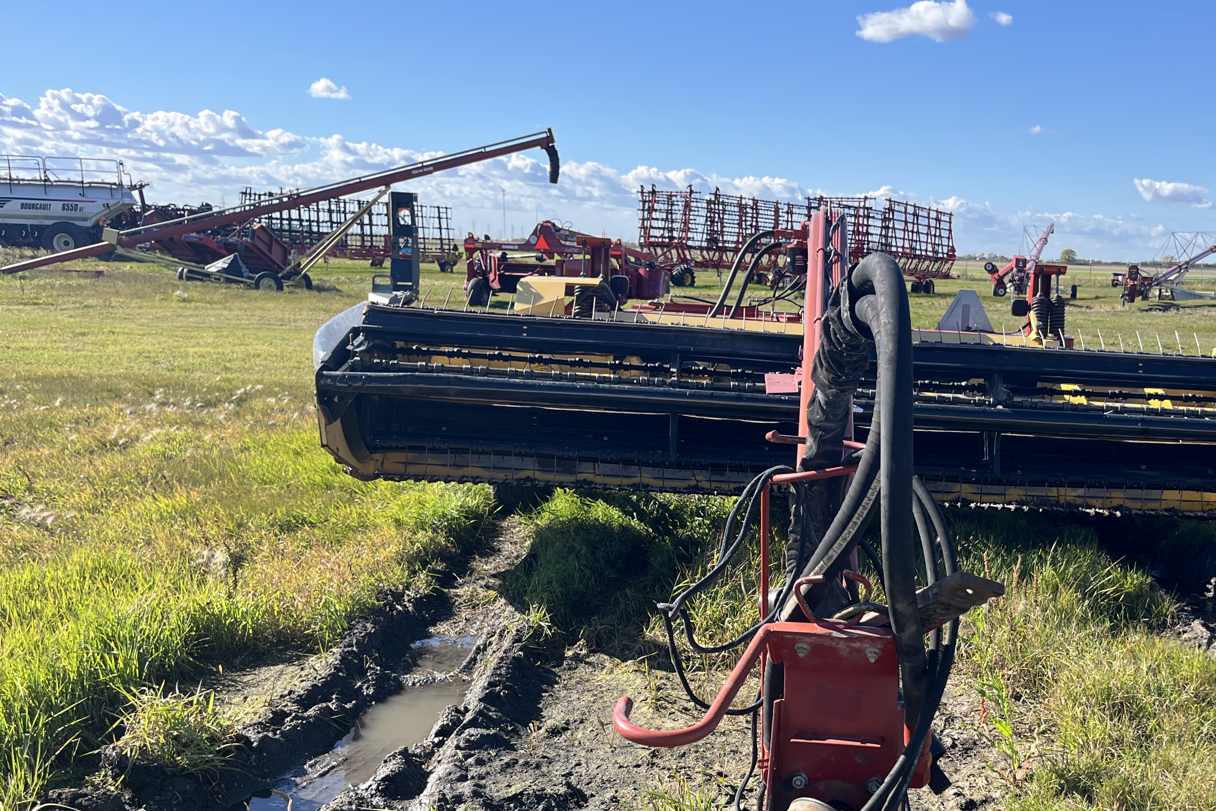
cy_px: 633
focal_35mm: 39
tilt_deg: -14.9
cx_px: 837
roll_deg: -1.4
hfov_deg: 48.5
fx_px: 1317
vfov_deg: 33.3
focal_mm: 5.1
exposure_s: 1/1422
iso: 50
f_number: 1.6
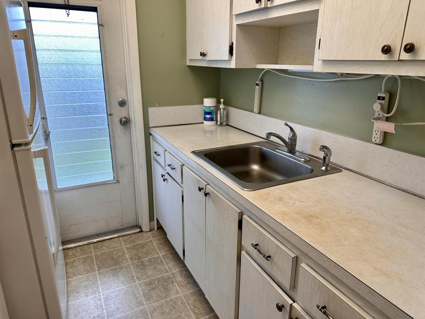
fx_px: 295
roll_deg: -2.0
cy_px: 160
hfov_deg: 71.6
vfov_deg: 56.8
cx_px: 212
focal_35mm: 24
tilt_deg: -16.6
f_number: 1.78
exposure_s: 1/120
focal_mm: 6.86
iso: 80
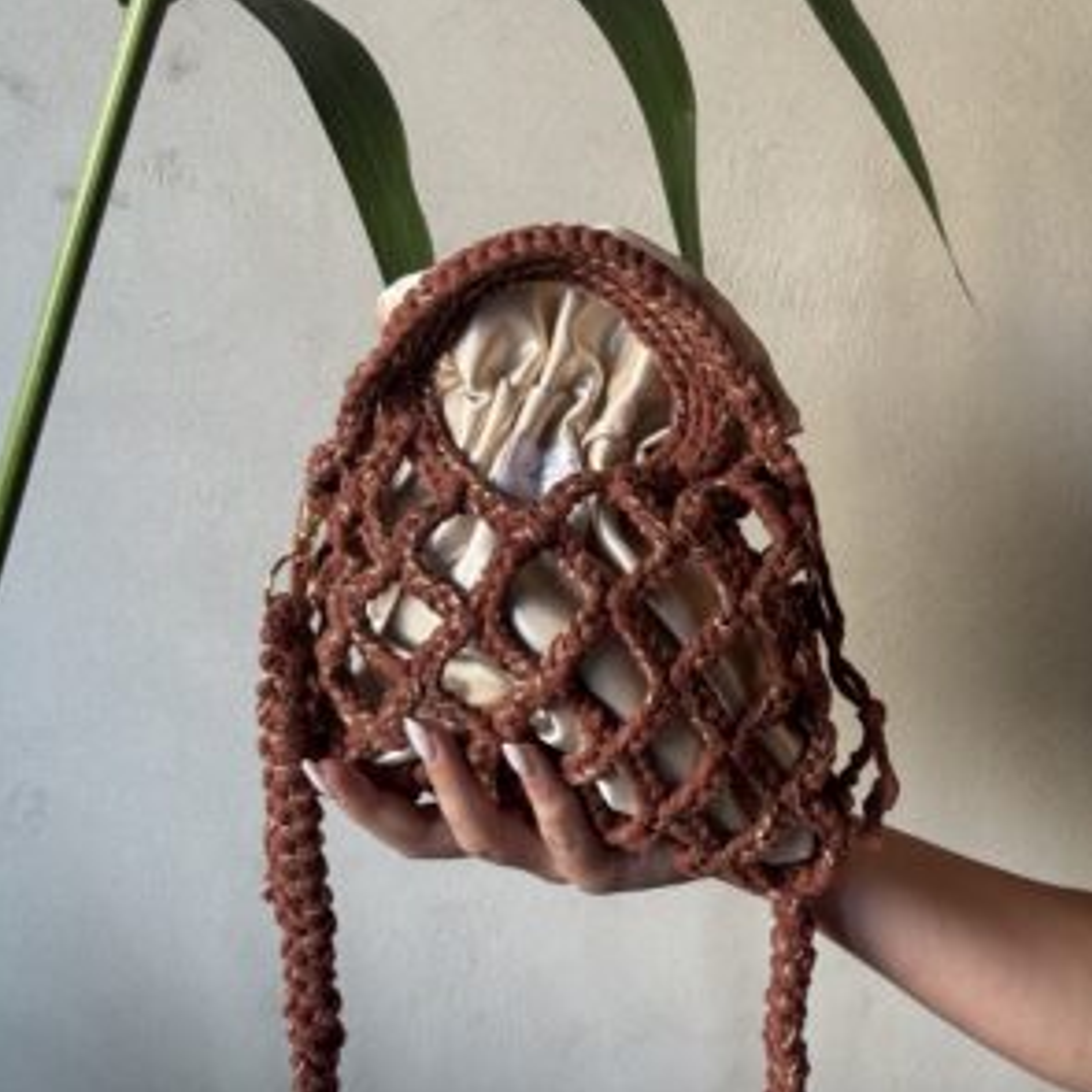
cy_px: 485
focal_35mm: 36
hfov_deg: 46.0
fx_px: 1285
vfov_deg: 46.0
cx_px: 548
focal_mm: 2.69
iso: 100
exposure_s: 1/60
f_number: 1.9
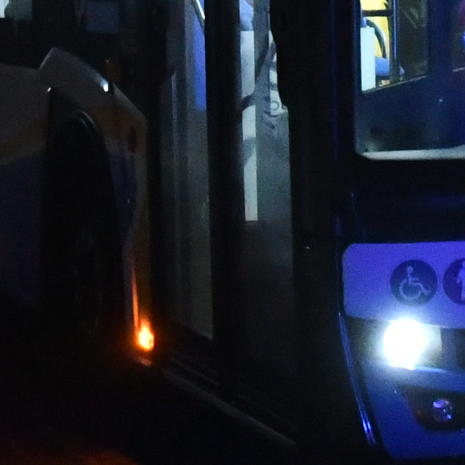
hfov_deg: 11.2
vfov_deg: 11.4
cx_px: 533
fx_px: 2325
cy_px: 54
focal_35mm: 153
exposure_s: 1/60
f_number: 3.5
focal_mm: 18
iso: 8000
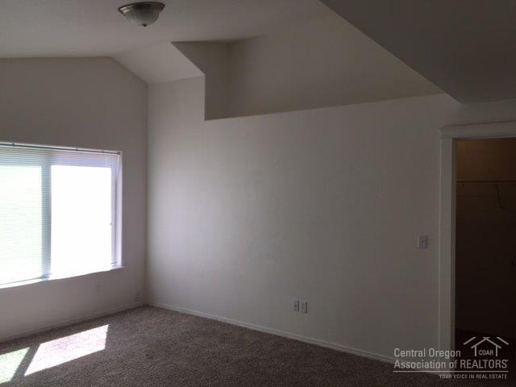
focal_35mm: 29
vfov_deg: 48.2
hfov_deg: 61.7
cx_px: 258
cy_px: 194
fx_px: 432
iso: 32
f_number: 2.2
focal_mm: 4.15
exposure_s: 1/120
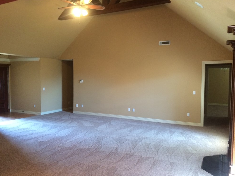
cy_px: 89
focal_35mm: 30
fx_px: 204
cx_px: 116
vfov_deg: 46.8
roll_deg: +0.1
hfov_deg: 60.0
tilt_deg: -1.1
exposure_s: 1/30
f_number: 2.2
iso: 250
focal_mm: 4.15
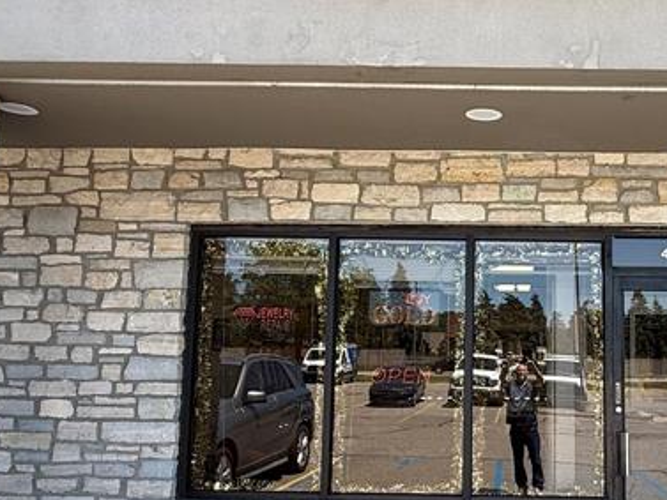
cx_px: 517
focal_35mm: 38
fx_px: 732
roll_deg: -0.1
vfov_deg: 37.7
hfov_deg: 46.8
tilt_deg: +6.4
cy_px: 281
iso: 50
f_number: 2.2
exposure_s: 1/328
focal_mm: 2.22
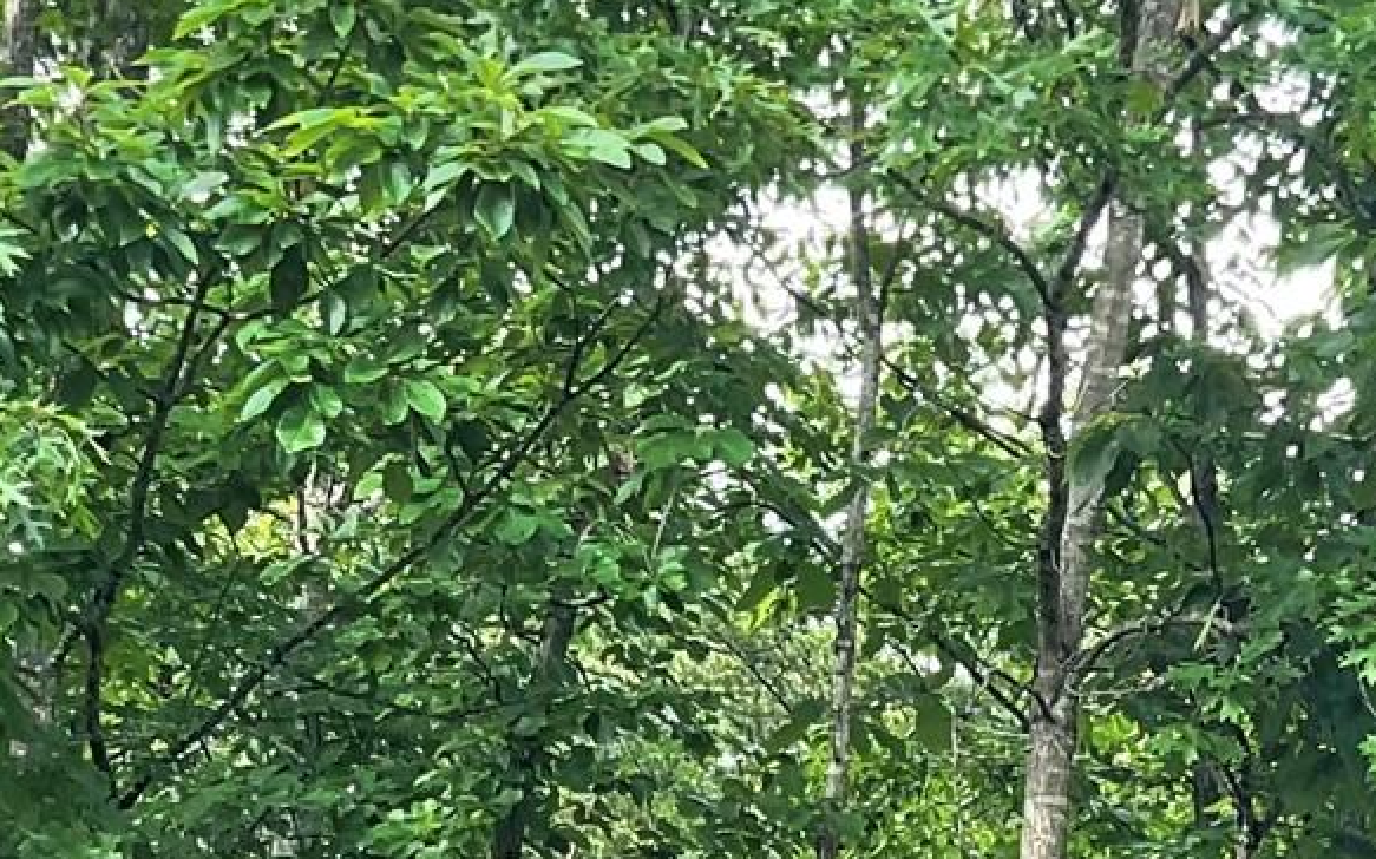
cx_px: 562
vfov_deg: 11.5
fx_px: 4049
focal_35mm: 108
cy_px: 1357
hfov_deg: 19.3
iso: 32
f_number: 1.8
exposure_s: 1/120
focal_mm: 3
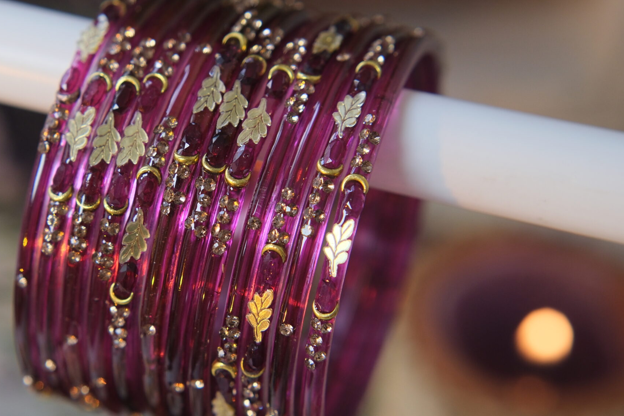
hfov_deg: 26.8
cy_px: 224
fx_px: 1300
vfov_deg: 18.2
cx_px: 211
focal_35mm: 75
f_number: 3.2
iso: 640
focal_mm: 33
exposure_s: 1/125
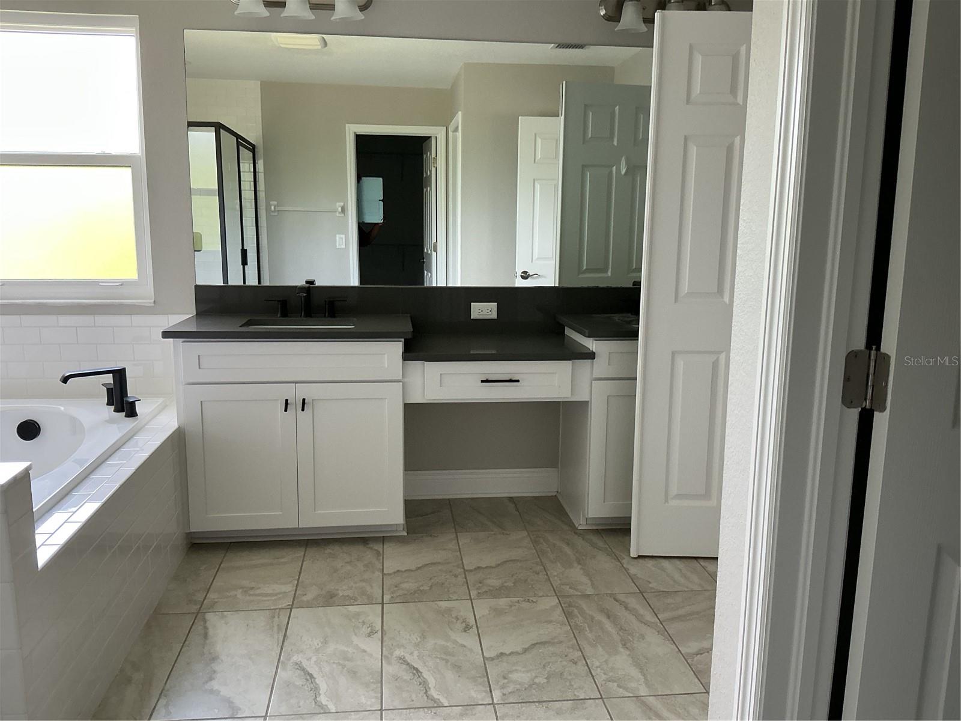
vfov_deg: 48.2
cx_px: 480
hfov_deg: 61.7
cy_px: 360
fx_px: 805
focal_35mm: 29
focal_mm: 3
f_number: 1.8
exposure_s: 1/60
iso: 100
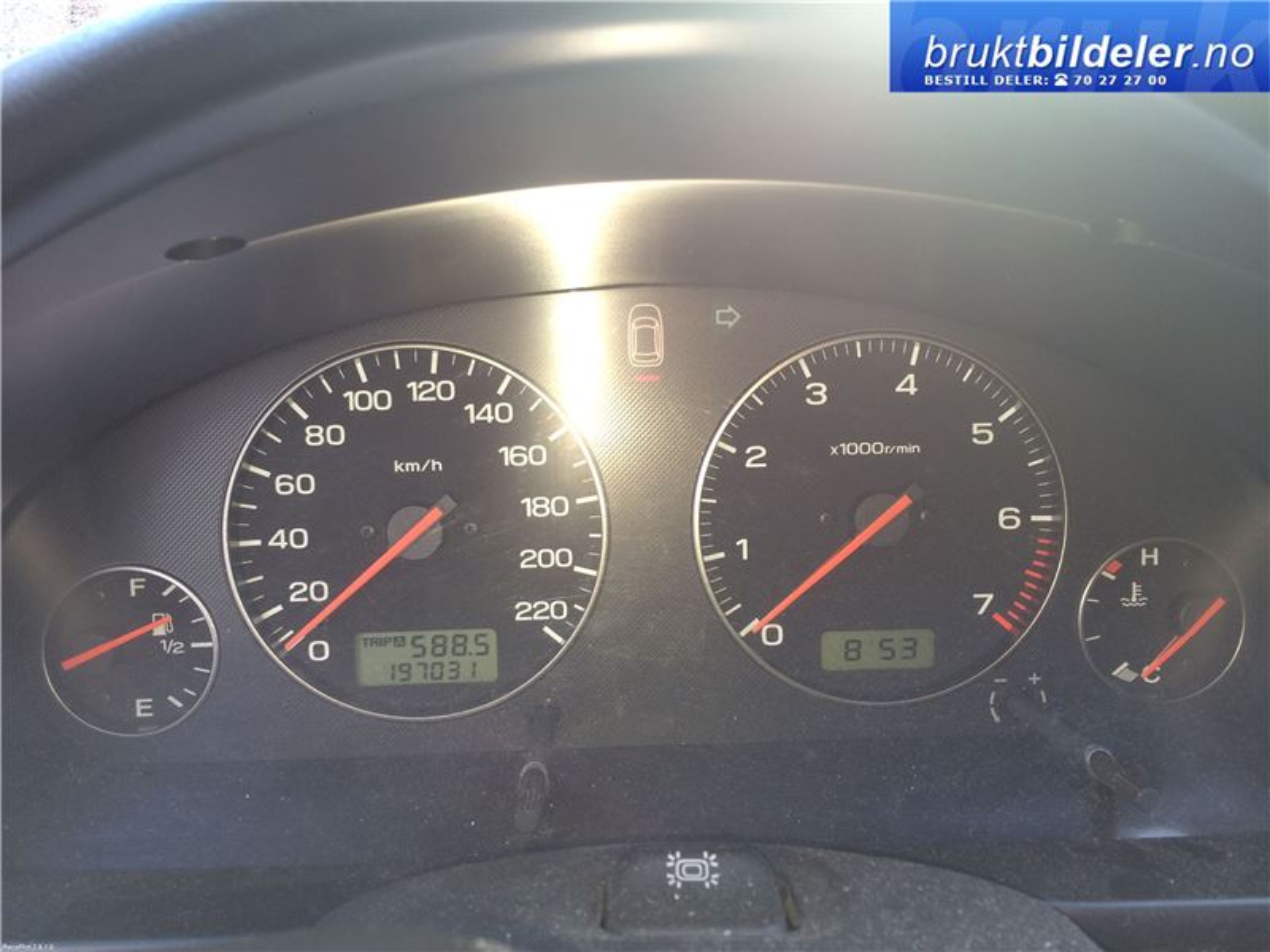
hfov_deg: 61.7
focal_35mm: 29
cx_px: 635
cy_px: 476
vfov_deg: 48.2
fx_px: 1064
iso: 32
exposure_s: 1/50
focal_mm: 4.15
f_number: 2.2
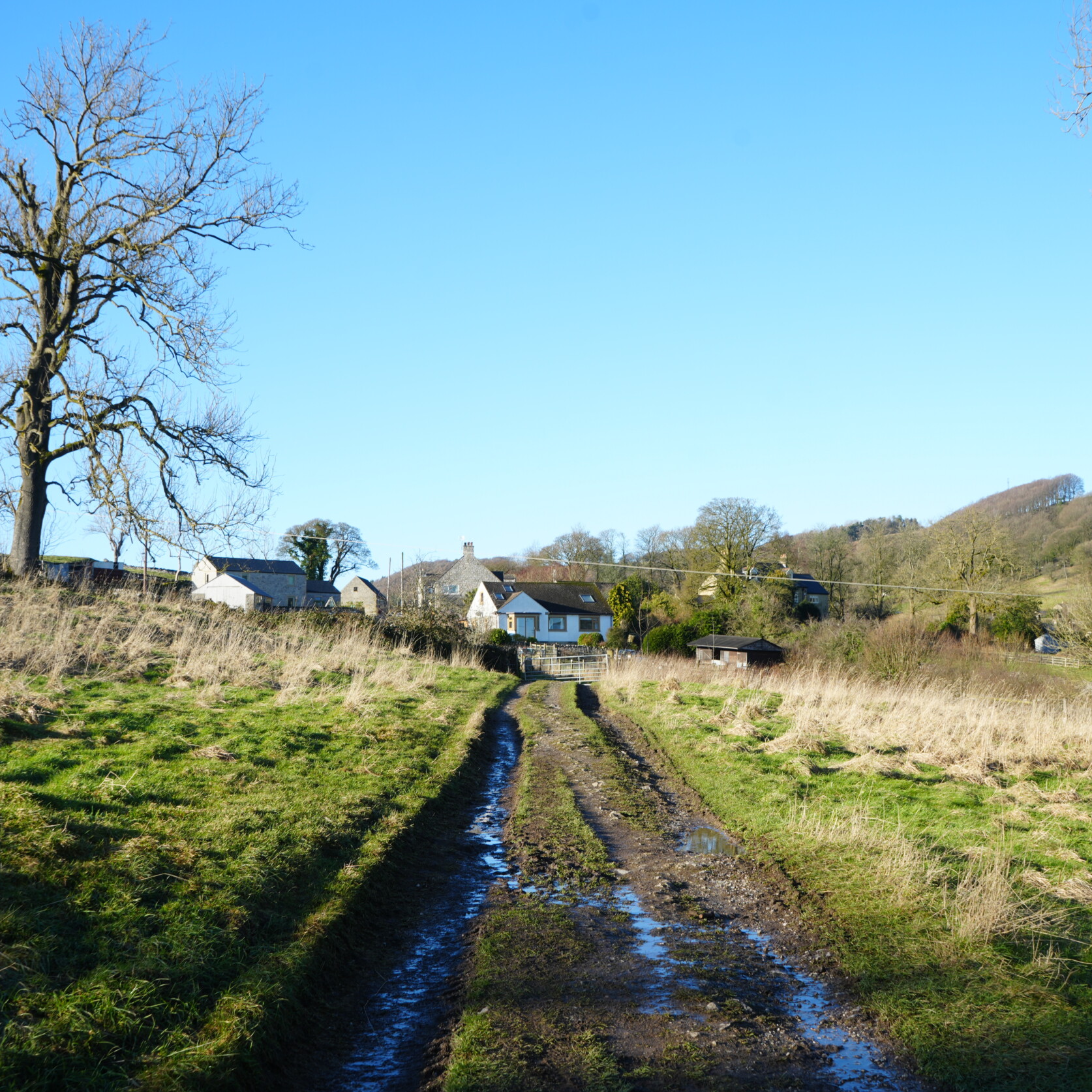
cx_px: 579
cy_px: 541
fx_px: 1392
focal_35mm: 39
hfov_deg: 42.8
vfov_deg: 42.8
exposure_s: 1/100
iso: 100
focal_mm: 30
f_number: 7.1
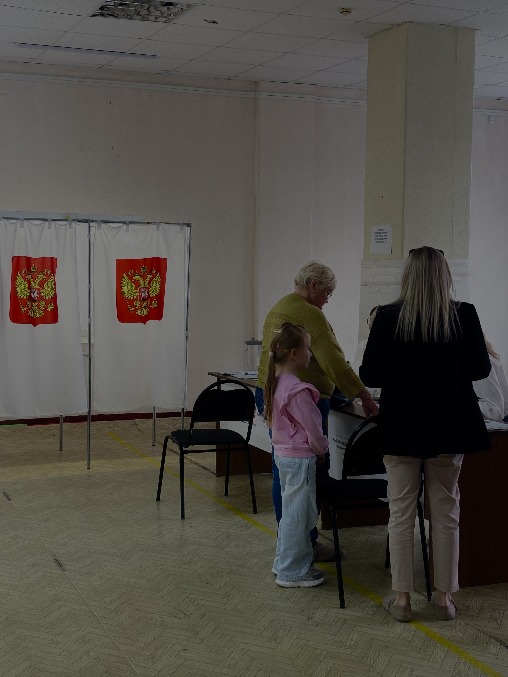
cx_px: 254
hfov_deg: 28.0
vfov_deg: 36.8
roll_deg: -1.7
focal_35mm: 52
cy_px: 338
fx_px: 1017
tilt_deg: -4.4
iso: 64
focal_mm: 5.96
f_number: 1.6
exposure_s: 1/50
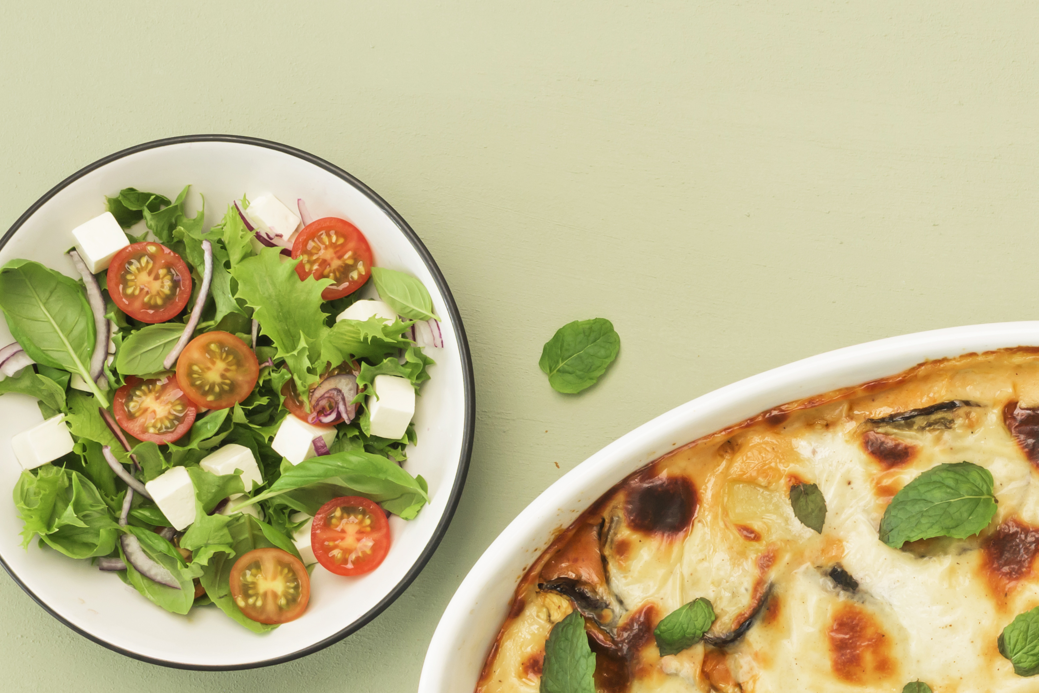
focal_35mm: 130
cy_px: 709
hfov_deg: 15.5
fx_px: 3752
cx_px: 1052
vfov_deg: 10.5
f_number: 16
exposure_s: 1/3
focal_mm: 50
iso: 320
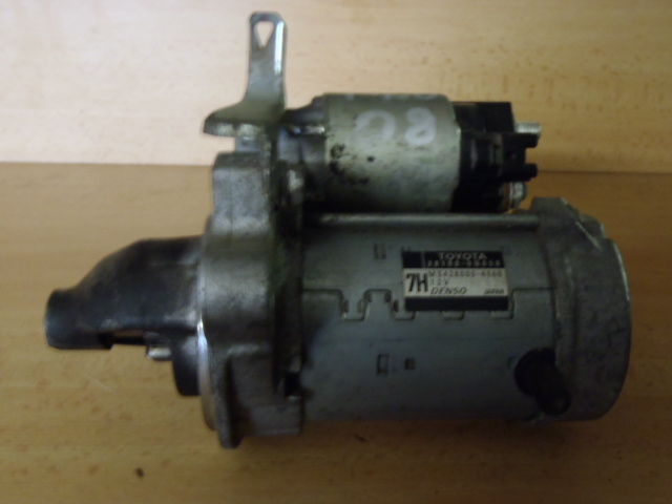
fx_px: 718
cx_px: 336
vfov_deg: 38.7
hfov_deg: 50.1
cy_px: 252
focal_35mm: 37
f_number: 4.7
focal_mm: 6.64
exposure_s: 1/4
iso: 320
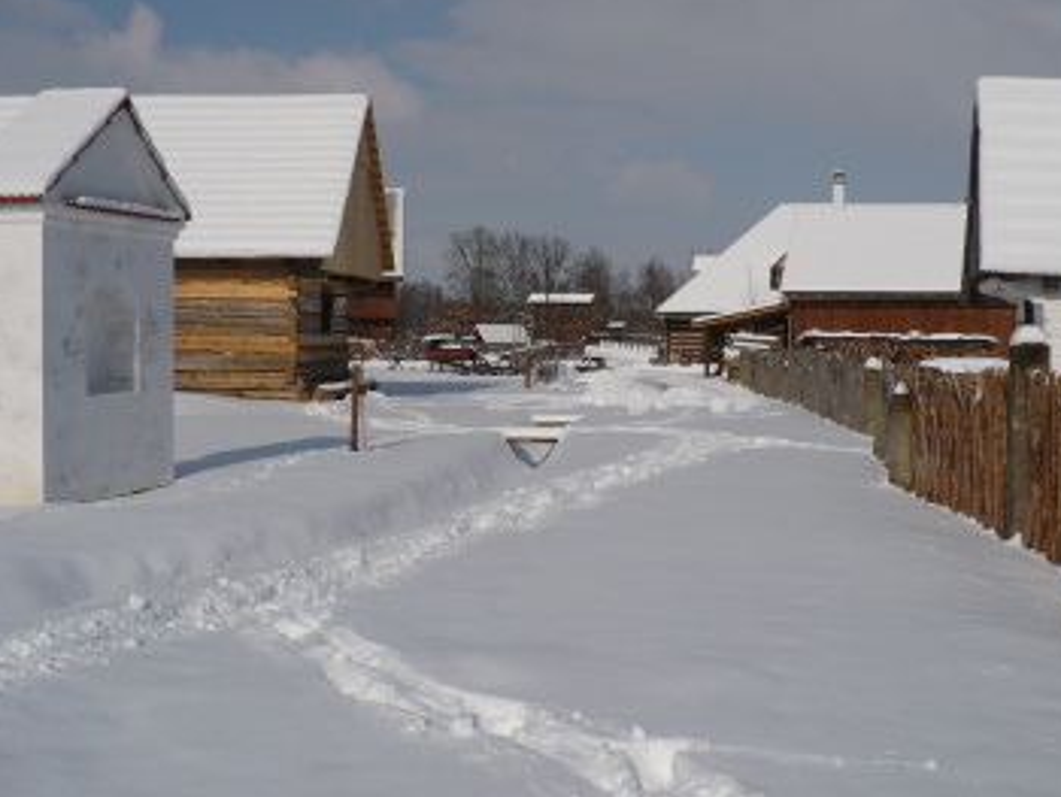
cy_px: 385
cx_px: 594
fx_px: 1472
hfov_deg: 39.6
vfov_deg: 30.3
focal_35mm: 48
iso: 100
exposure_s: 1/800
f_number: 8
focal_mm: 7
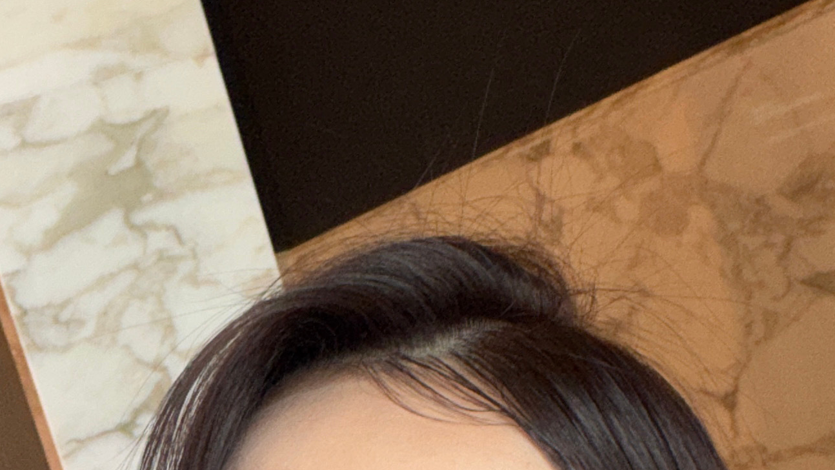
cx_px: 366
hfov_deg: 27.2
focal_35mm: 78
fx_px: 1727
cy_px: 859
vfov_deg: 13.7
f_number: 1.9
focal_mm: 2.71
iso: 64
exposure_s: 1/50
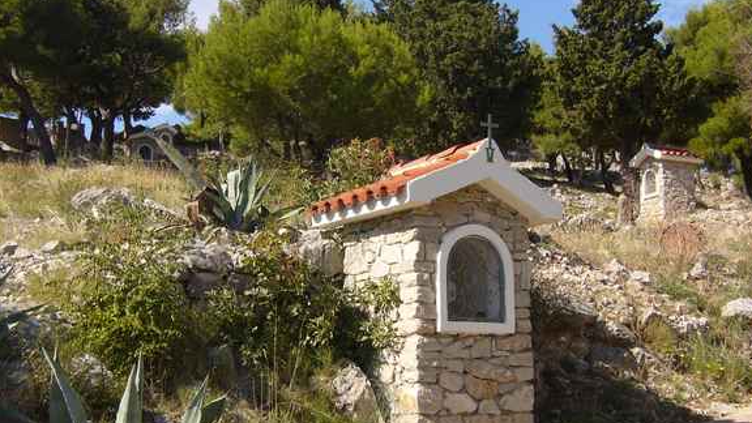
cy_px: 196
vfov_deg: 22.6
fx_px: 1057
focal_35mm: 53
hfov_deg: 39.2
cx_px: 373
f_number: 5.6
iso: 80
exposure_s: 1/320
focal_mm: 5.8
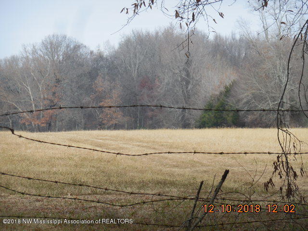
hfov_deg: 10.2
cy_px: 116
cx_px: 154
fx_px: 1717
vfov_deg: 7.7
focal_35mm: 193
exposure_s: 1/320
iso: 125
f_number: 5.5
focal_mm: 34.4
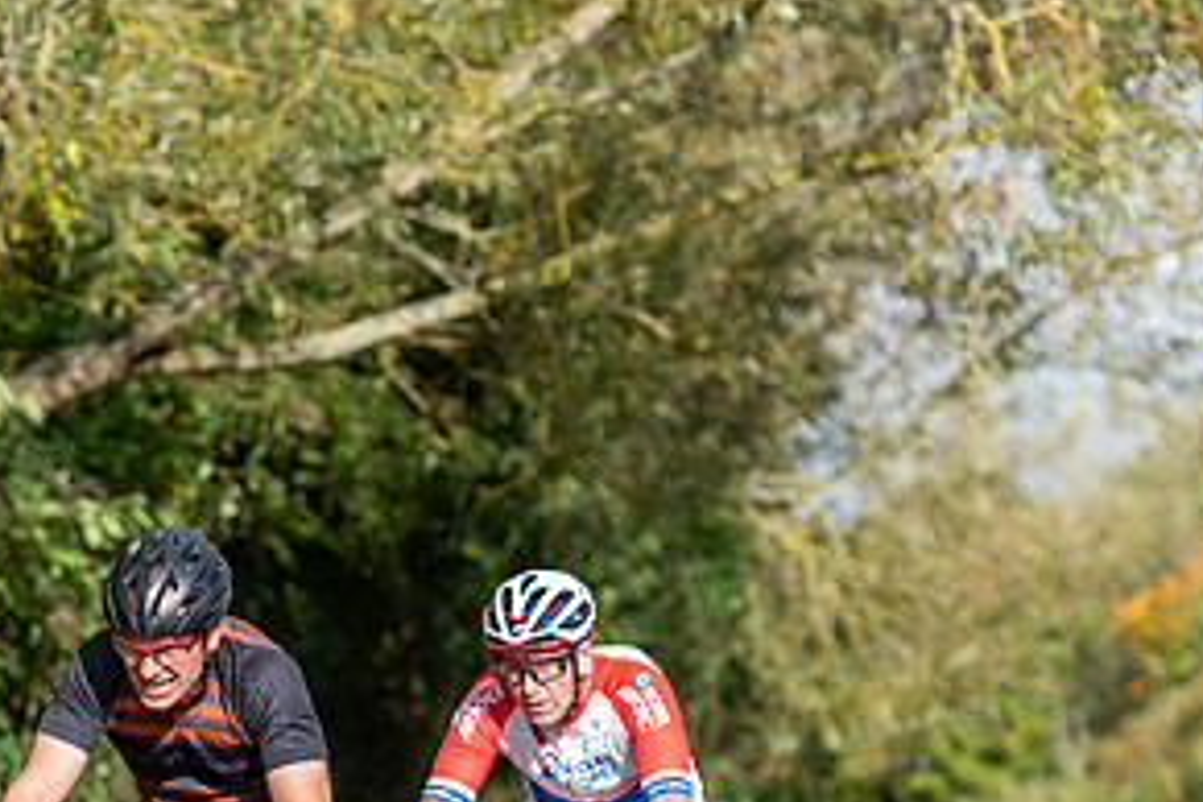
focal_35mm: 249
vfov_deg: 5.5
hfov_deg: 8.2
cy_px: 754
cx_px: 149
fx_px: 8320
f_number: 4
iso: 200
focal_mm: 125
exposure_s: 1/1000
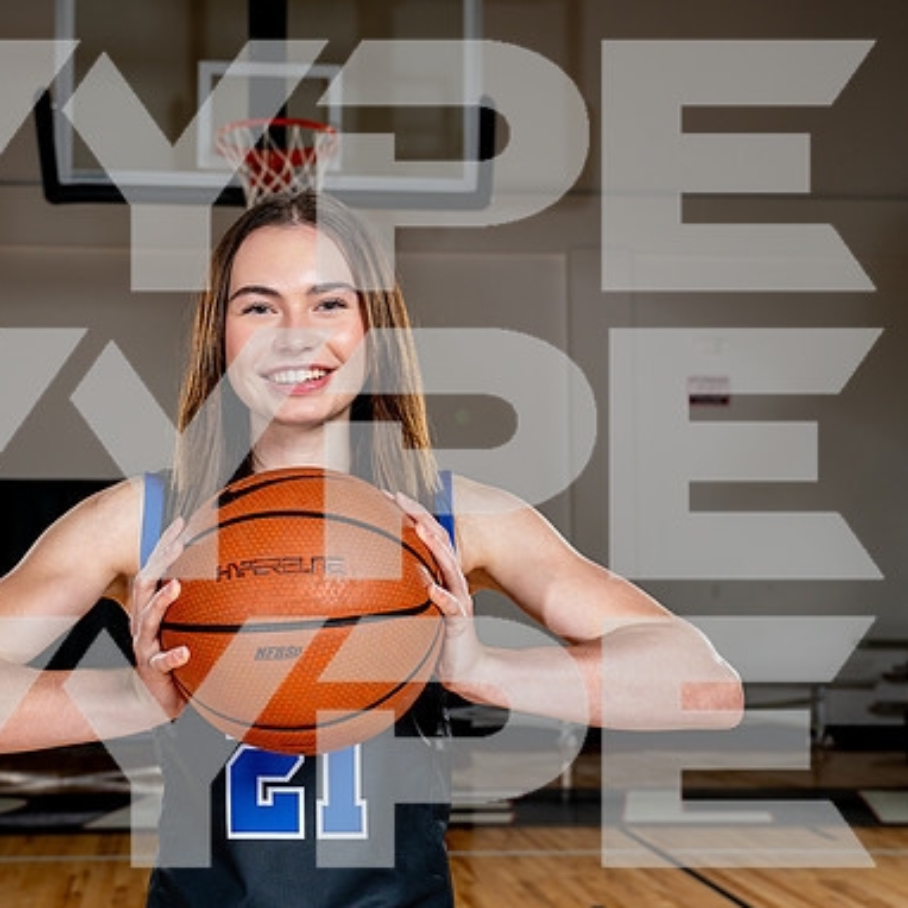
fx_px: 1454
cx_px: 278
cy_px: 455
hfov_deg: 34.2
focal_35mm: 49
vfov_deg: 34.7
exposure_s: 1/250
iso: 200
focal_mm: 38
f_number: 5.6
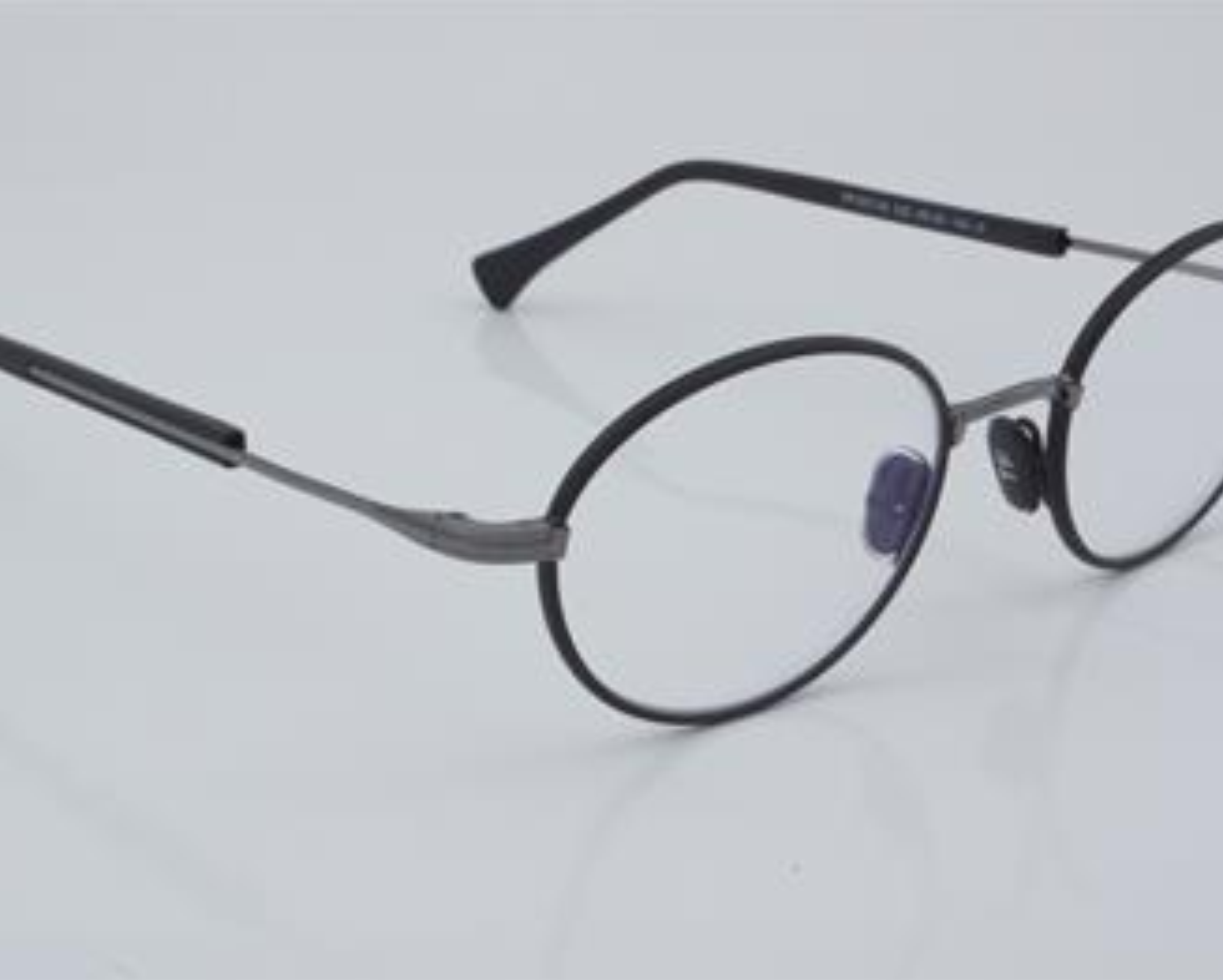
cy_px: 490
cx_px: 595
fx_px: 3115
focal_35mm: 86
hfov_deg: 22.2
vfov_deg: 17.9
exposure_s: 1/4
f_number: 32
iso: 100
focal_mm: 50
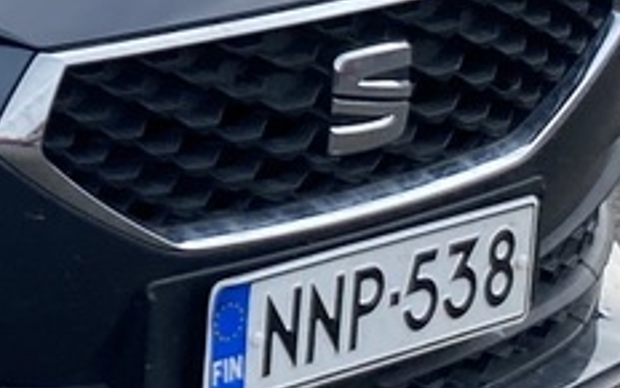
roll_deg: +0.8
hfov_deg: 10.7
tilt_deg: -8.7
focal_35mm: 171
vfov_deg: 7.3
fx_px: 2889
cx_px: -818
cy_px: -425
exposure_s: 1/1053
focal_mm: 4.25
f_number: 1.8
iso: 32
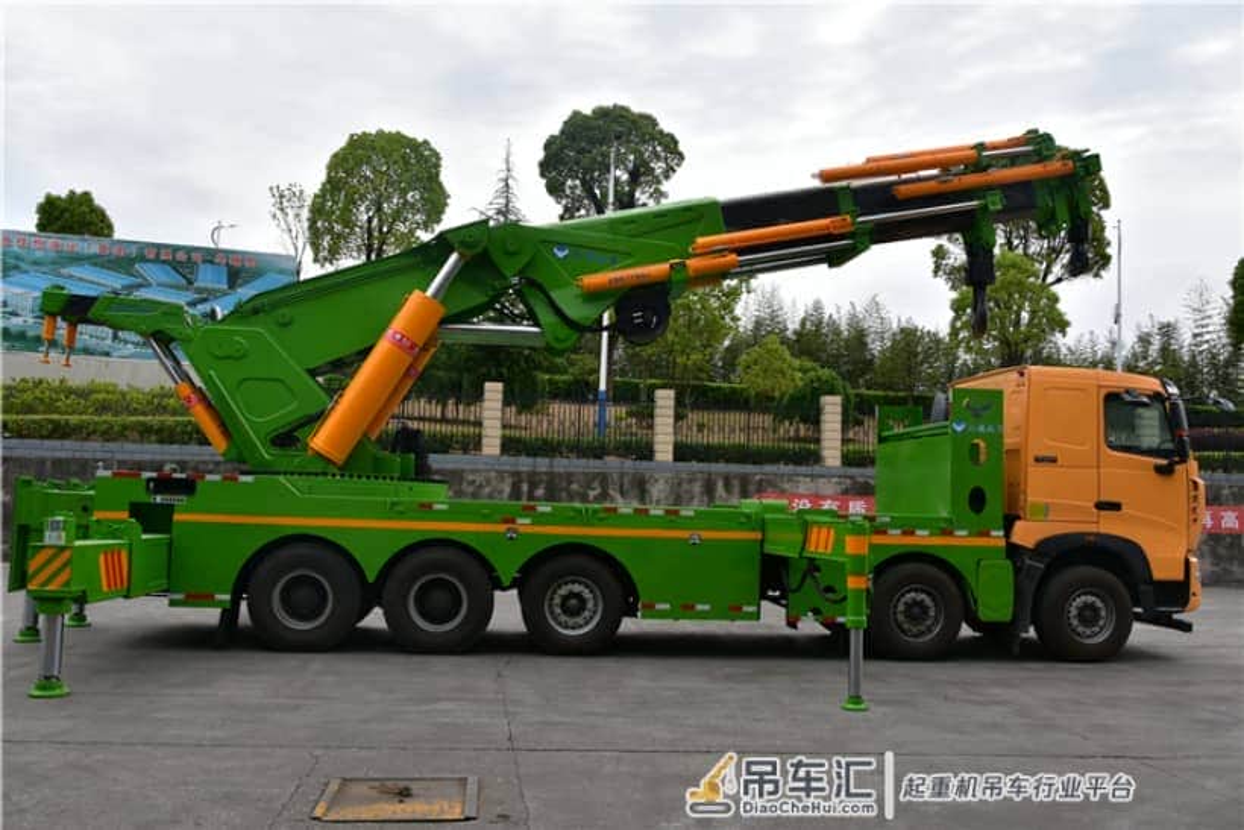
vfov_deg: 40.0
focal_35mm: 33
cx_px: 622
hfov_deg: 57.2
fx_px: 1140
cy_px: 415
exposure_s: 1/250
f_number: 8
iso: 200
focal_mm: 22
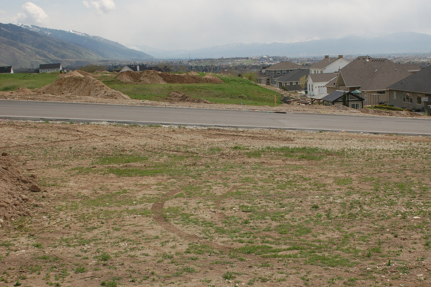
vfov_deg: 23.3
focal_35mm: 58
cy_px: 160
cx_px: 244
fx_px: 694
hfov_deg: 34.5
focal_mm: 34
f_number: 10
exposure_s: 1/400
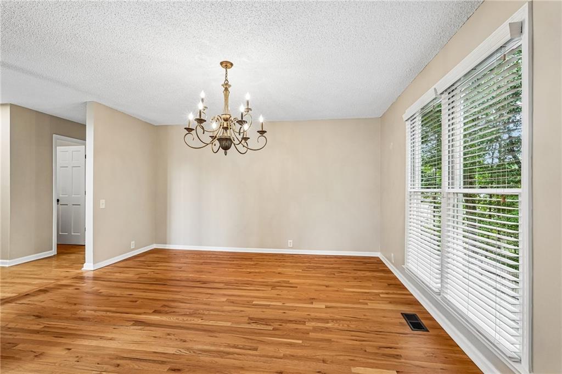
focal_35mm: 16
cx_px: 281
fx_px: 250
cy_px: 187
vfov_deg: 73.7
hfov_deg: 96.8
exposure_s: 1/25
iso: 800
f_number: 8
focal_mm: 16
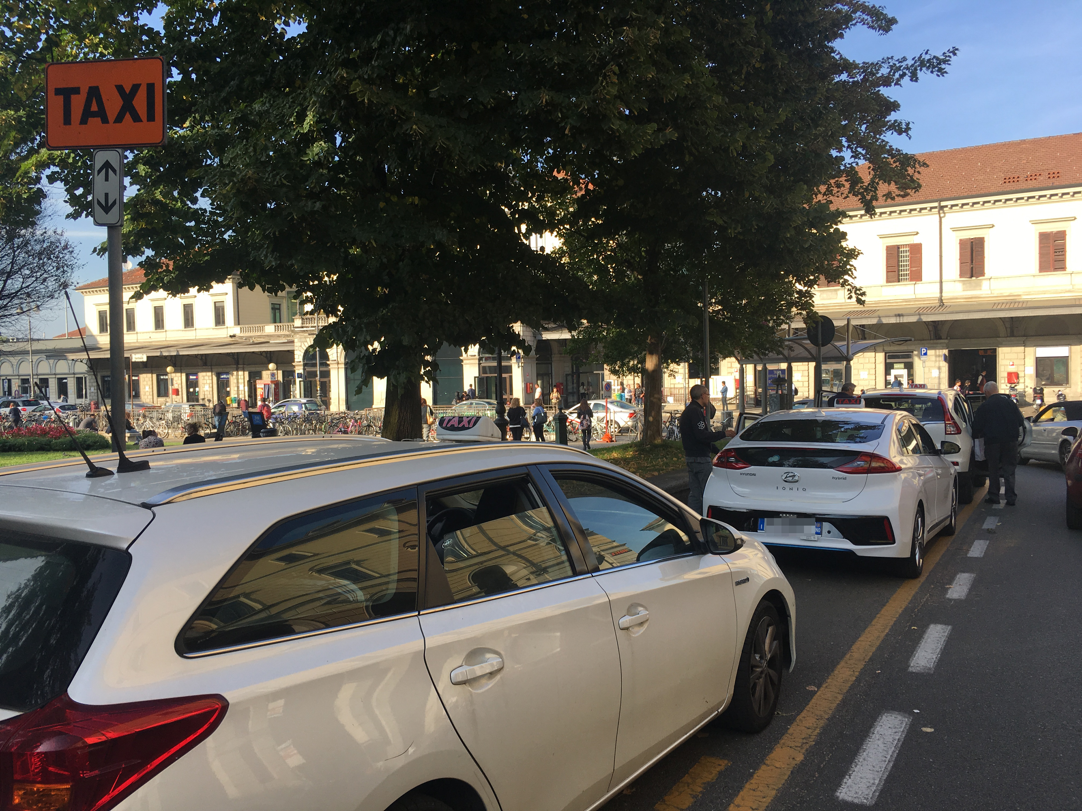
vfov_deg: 48.2
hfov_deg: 61.7
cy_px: 406
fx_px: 906
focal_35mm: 29
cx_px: 541
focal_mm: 4.15
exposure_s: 1/601
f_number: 2.2
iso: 25
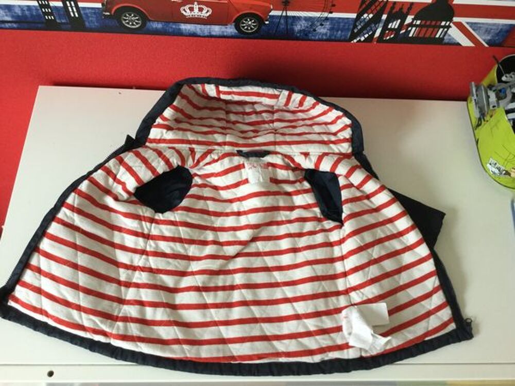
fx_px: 461
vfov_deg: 45.4
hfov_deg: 58.4
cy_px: 193
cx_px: 258
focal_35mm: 31
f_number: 2.4
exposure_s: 1/33
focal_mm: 3.3
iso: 80
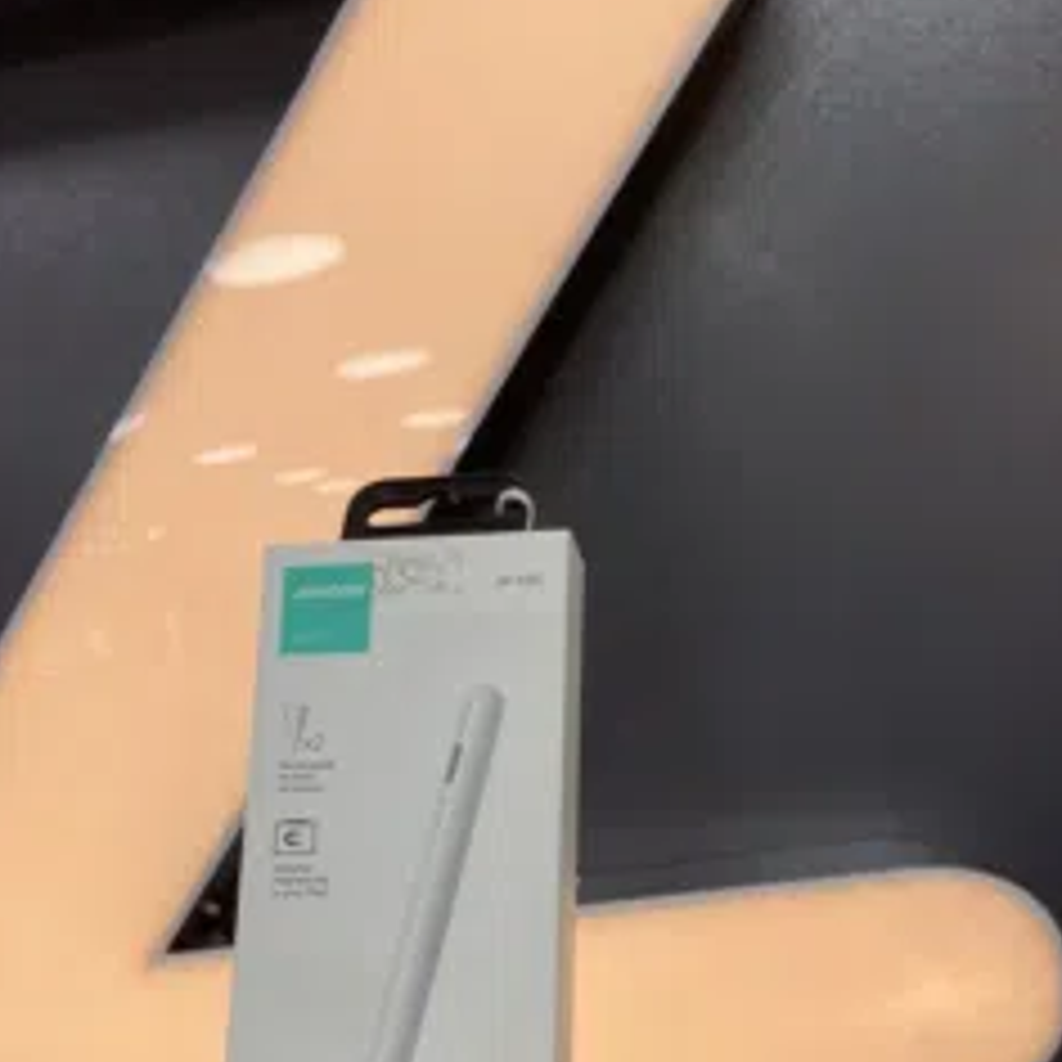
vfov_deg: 41.4
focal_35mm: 39
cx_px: 518
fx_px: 1354
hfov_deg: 42.8
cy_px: 810
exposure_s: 1/421
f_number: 1.8
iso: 32
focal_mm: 4.25
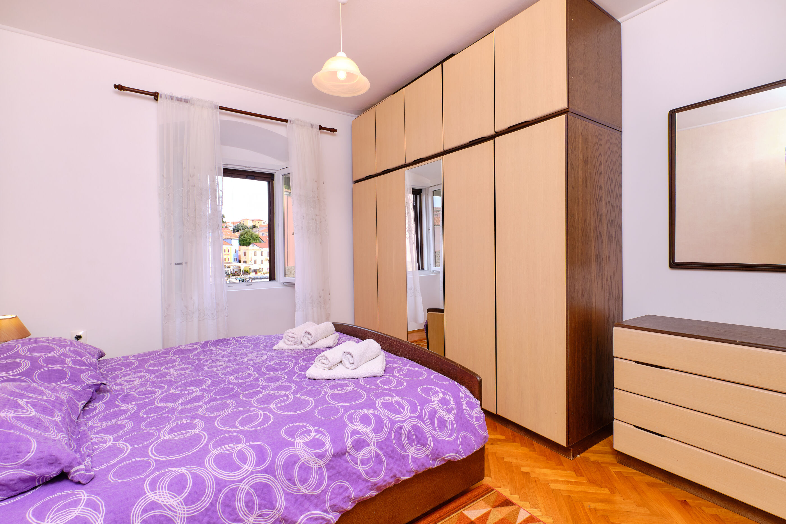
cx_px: 393
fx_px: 327
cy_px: 262
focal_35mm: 15
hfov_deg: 100.4
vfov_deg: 77.3
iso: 320
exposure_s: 1/60
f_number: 9
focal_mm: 10
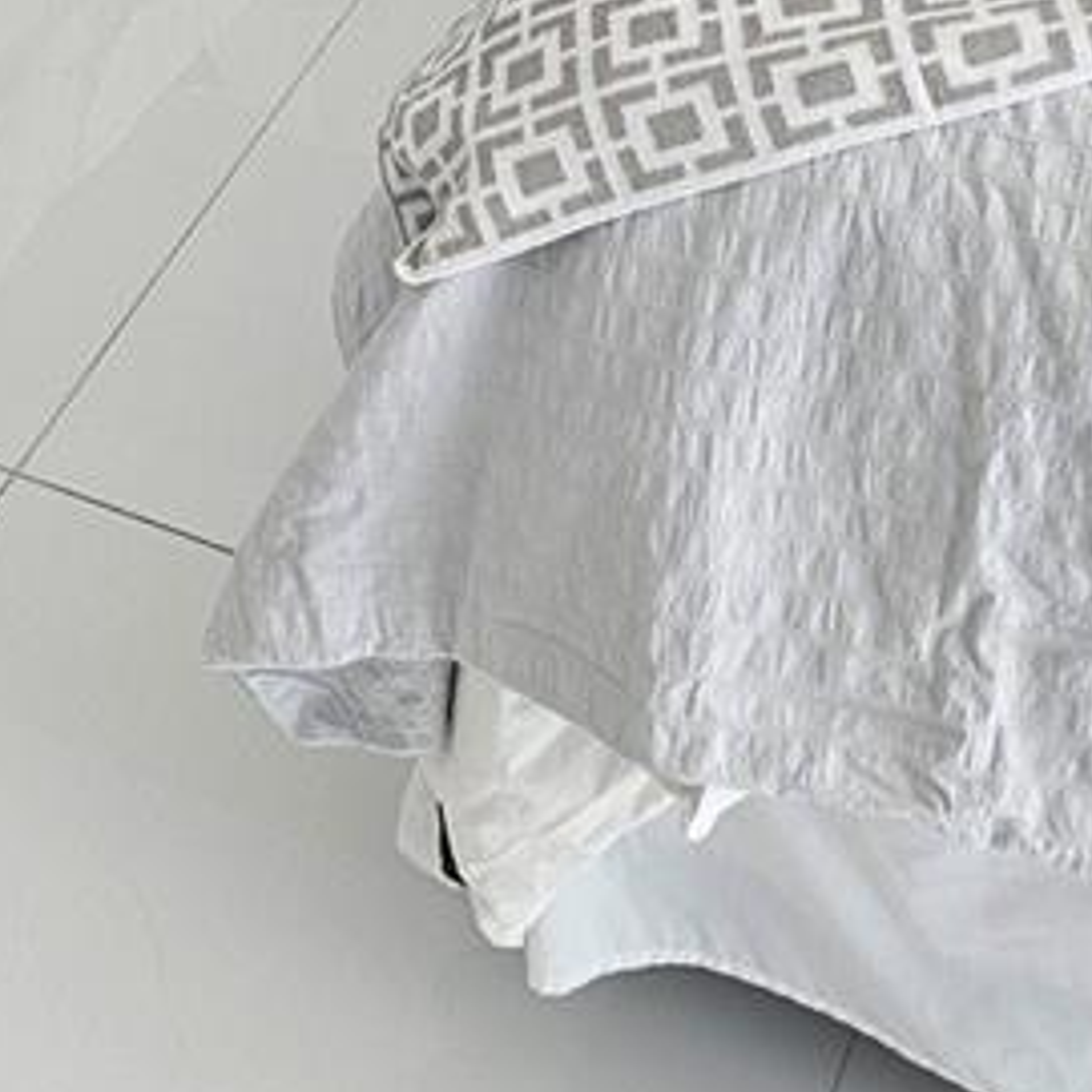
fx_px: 3212
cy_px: -693
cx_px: 435
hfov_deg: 19.3
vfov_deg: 16.9
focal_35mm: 90
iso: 25
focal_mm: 6.3
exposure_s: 1/120
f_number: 1.7
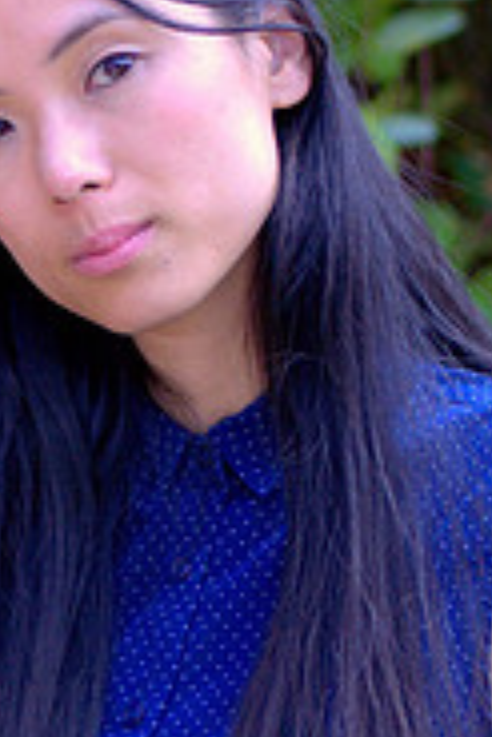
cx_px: 106
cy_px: 80
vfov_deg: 5.6
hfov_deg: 3.8
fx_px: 7509
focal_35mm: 367
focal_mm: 100
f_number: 2.8
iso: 125
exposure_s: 1/1600
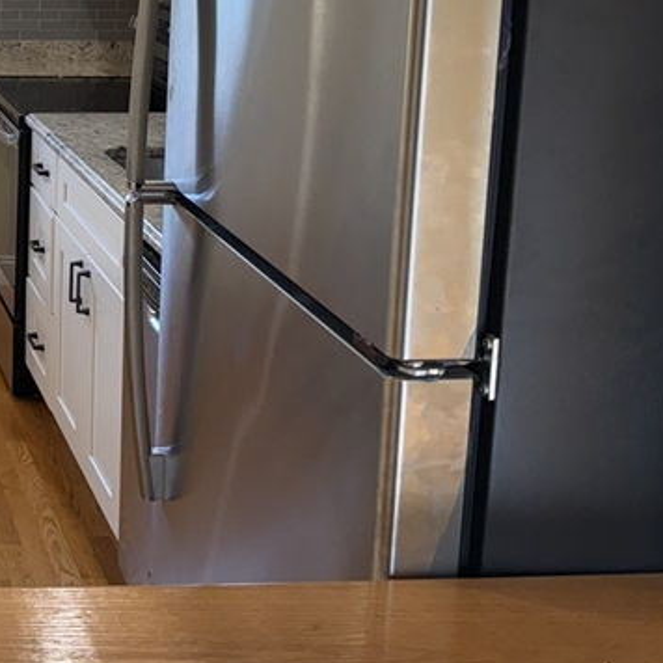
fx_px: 1322
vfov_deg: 27.3
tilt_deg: -8.8
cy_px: 89
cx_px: -130
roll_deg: -0.9
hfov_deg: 25.3
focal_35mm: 61
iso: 125
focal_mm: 6.76
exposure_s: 1/120
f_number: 1.78
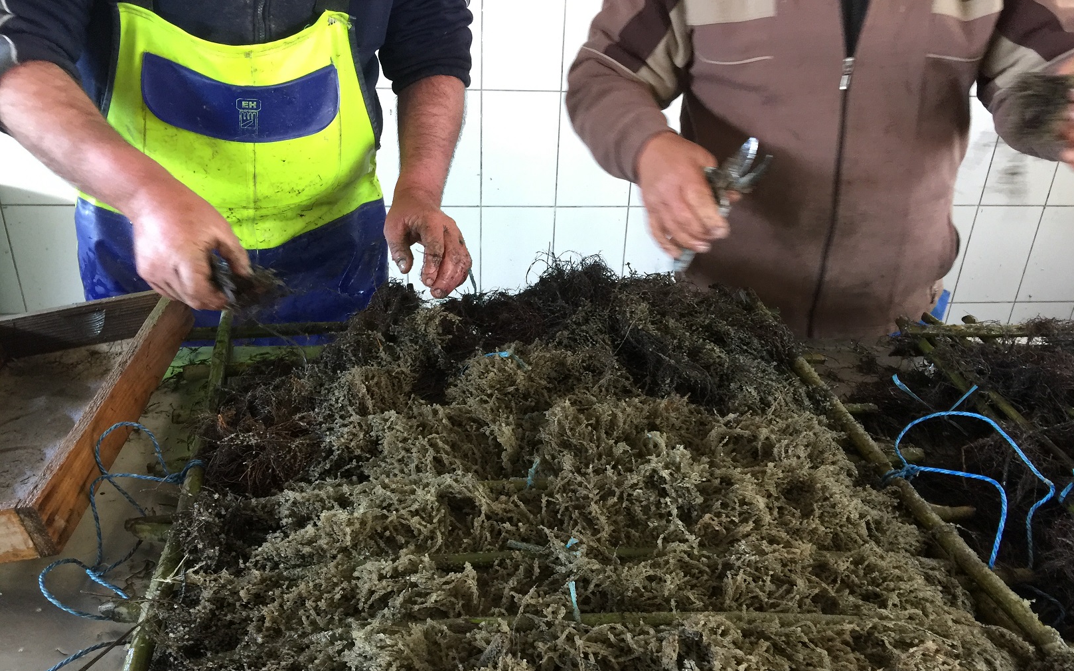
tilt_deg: -29.6
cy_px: 396
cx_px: 541
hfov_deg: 61.2
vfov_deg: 40.4
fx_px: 907
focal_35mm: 31
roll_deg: -2.5
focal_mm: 4.15
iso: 100
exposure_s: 1/17
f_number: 2.2
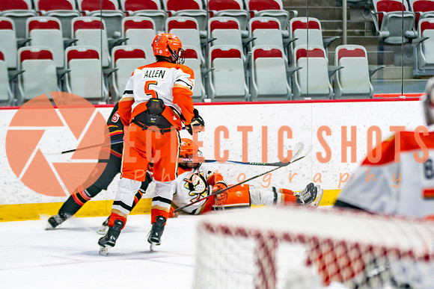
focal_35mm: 208
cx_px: 221
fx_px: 2506
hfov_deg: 9.9
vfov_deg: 6.6
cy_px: 177
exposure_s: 1/640
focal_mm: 115
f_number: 2.8
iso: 800
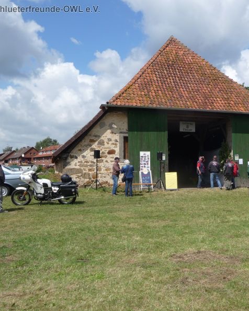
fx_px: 387
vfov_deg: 43.8
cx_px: 193
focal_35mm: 42
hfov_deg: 34.8
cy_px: 156
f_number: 8
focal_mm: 5.3
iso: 100
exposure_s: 1/250
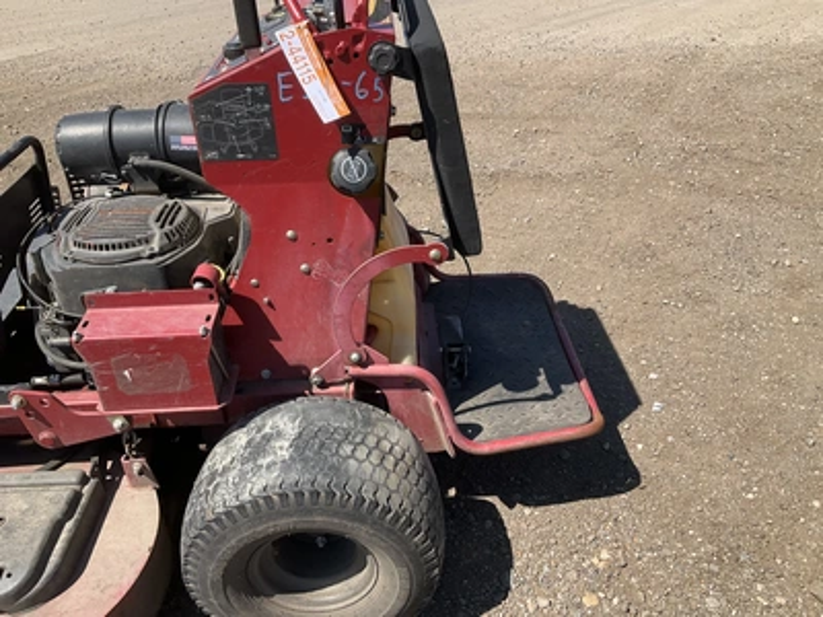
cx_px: 412
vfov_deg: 48.2
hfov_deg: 61.7
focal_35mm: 29
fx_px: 689
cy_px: 308
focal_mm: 3
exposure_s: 1/997
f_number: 1.8
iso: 25
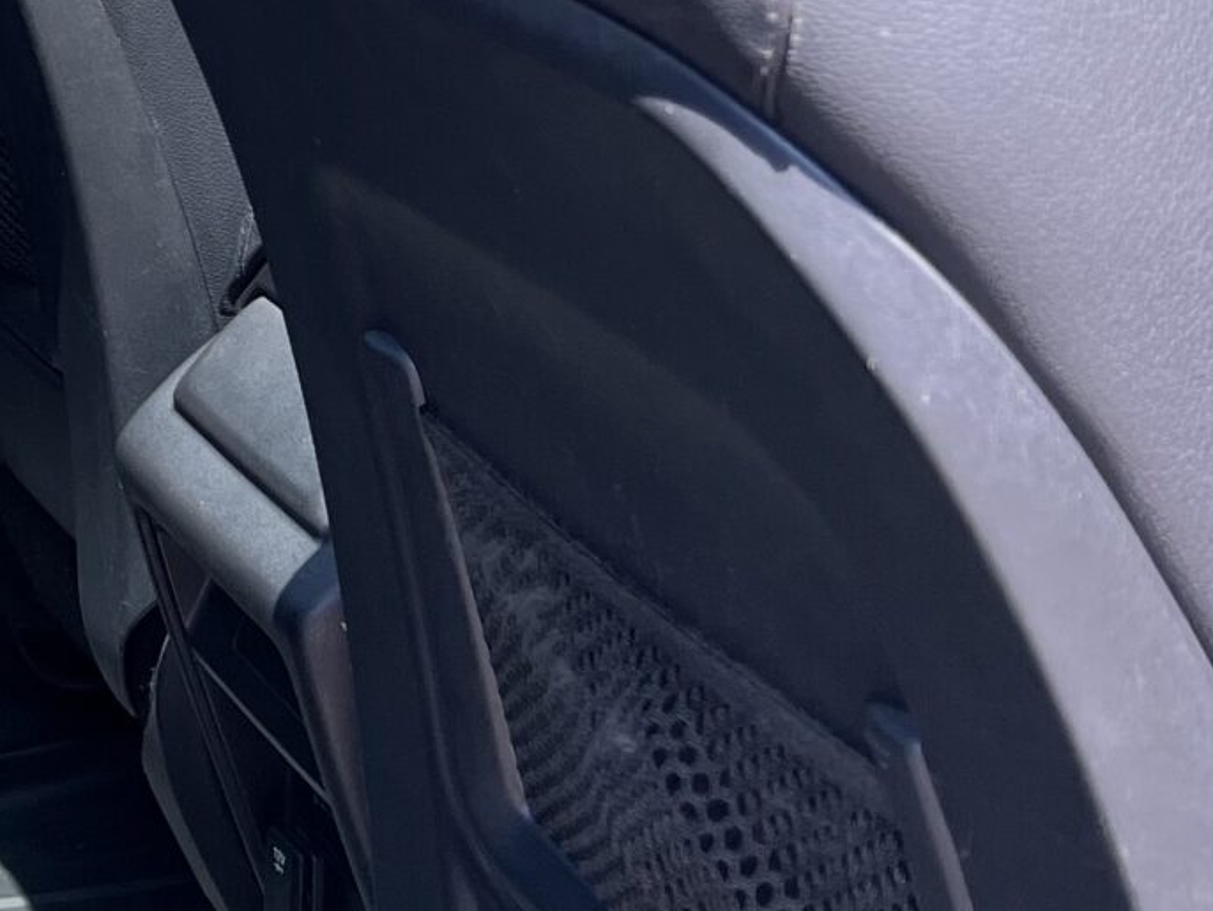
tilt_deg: -9.5
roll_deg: -0.1
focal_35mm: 97
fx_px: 3400
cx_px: -964
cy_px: -235
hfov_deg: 16.8
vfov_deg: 14.7
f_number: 1.5
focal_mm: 5.7
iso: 50
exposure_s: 1/718
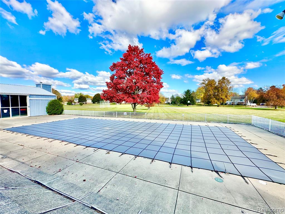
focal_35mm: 14
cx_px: 142
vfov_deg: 85.7
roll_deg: +1.0
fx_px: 115
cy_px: 107
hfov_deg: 102.1
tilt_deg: -2.5
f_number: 2.2
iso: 40
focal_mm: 2.22
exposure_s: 1/1114
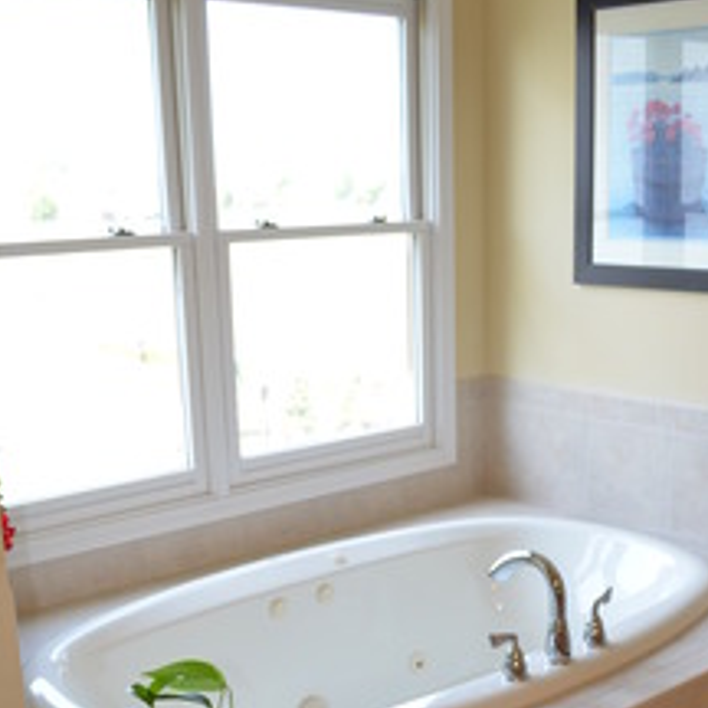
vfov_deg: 32.6
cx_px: 410
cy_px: 554
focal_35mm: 51
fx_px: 1180
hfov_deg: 33.3
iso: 400
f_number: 3.5
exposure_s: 1/100
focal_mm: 18
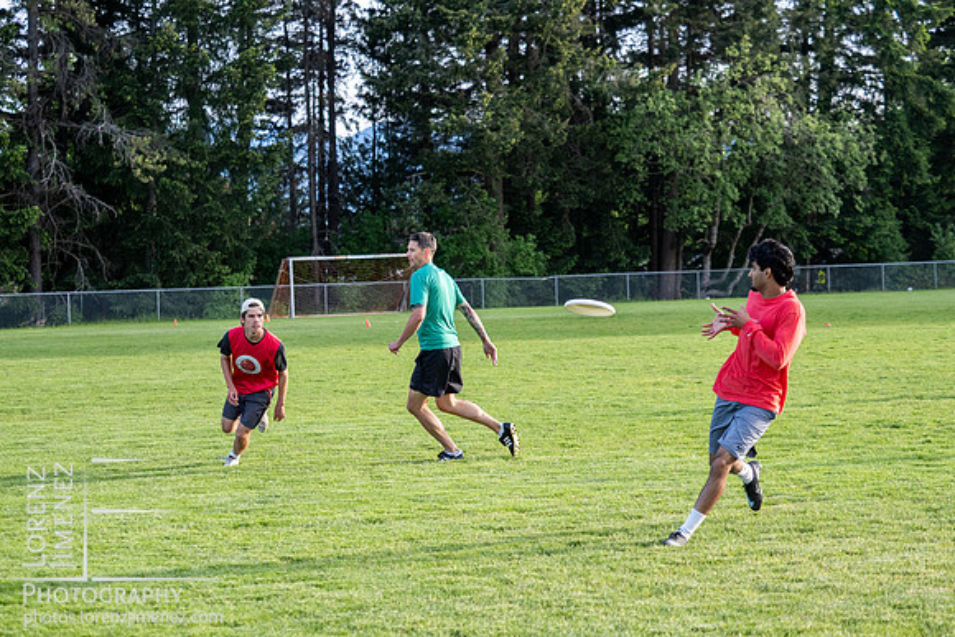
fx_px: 2539
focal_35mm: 96
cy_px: 353
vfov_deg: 14.3
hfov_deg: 21.3
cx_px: 478
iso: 500
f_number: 2.8
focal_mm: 46
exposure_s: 1/1000
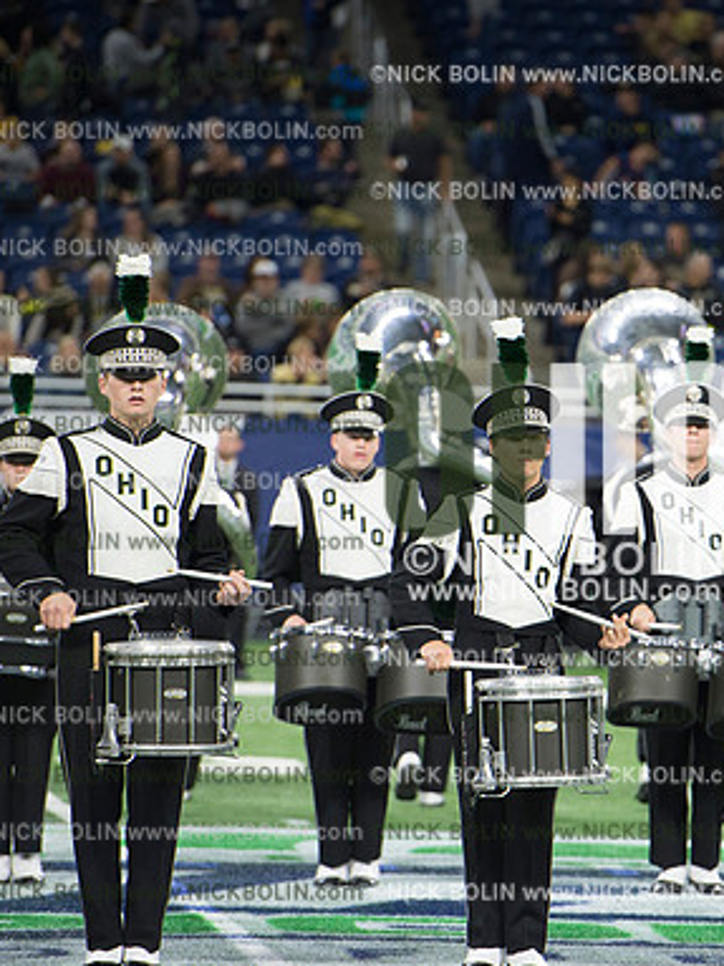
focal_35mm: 284
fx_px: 7924
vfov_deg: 7.0
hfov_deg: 5.2
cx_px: 563
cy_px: 482
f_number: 3.5
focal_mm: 195
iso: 2500
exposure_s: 1/1000
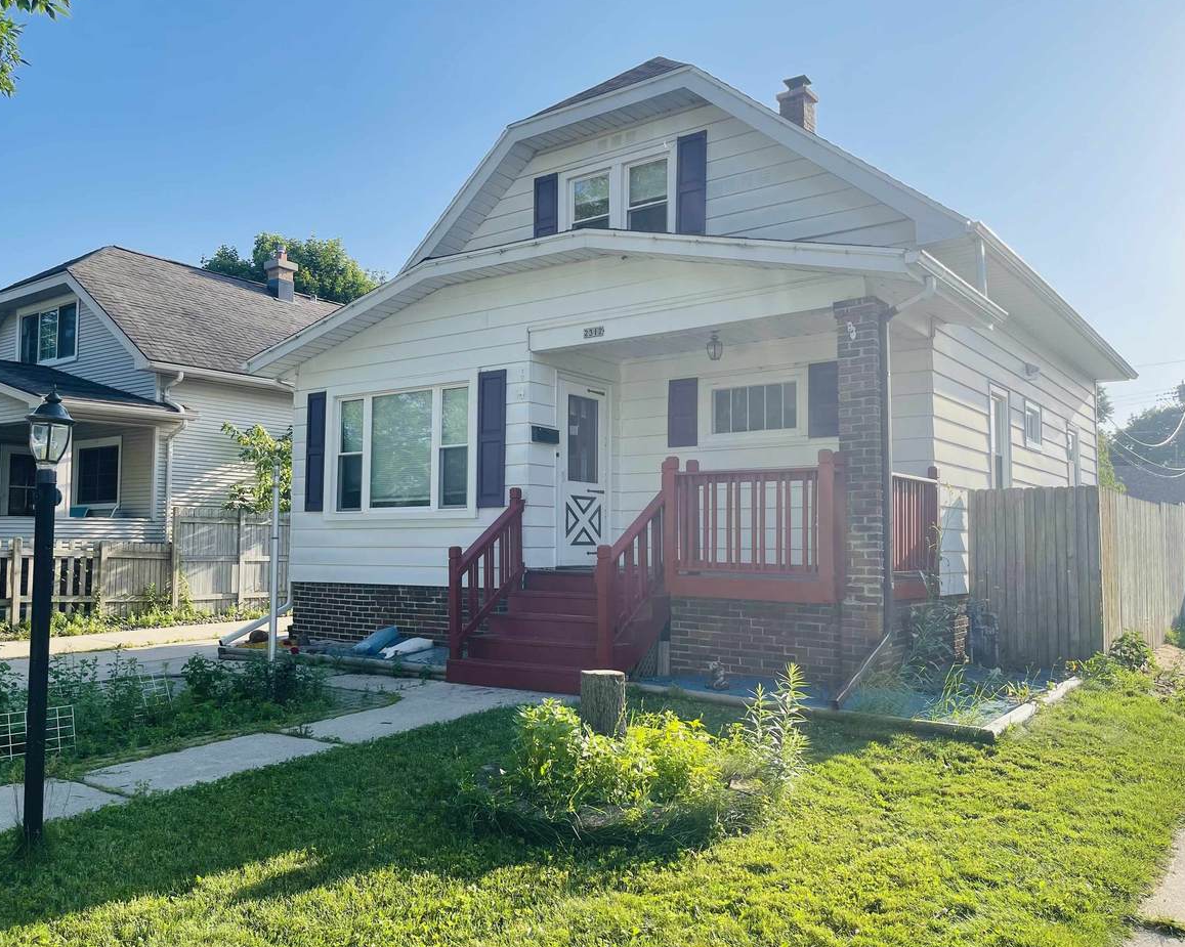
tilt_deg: +2.4
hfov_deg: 64.1
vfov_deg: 53.2
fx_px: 947
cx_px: 582
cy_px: 484
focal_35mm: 27
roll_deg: -0.9
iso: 32
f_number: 1.6
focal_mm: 5.1
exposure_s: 1/1597
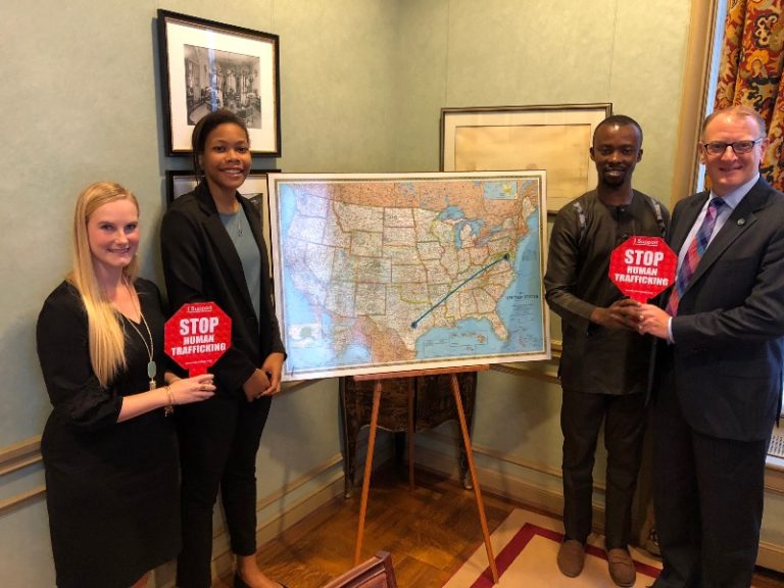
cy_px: 294
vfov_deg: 49.7
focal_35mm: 28
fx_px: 634
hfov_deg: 63.4
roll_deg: +0.7
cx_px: 392
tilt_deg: -12.6
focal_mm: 3.99
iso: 80
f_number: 1.8
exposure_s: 1/15
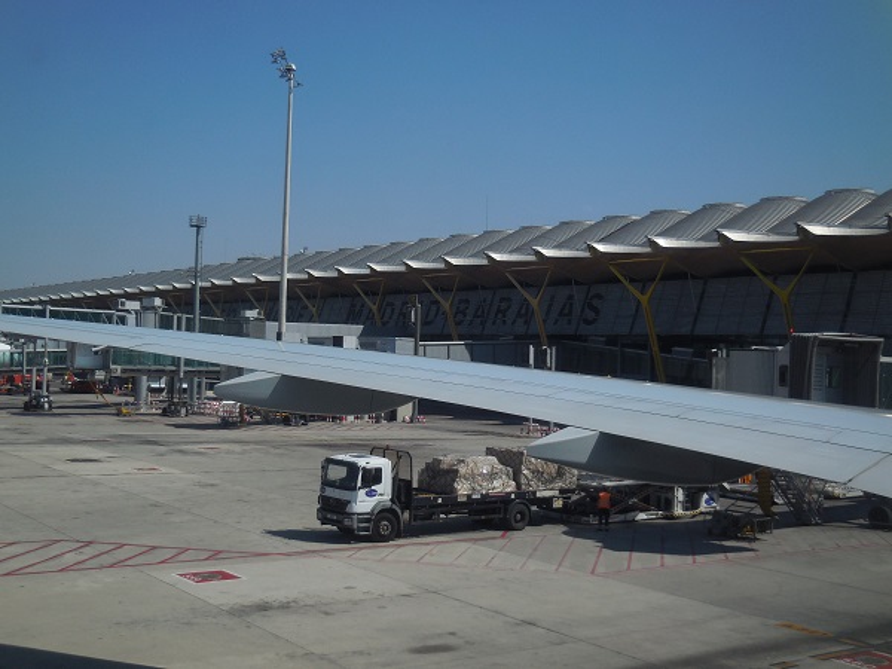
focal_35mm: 45
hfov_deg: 42.1
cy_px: 334
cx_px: 446
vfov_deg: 32.2
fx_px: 1160
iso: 125
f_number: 4.2
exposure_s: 1/1250
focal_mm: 8.1
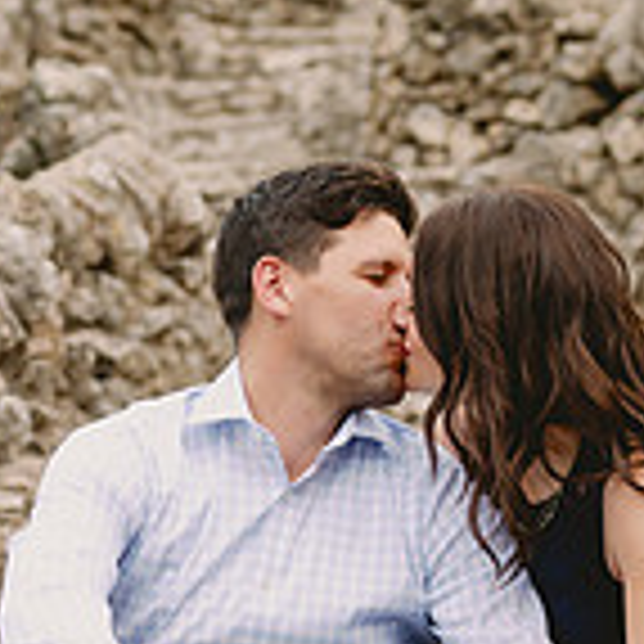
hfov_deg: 9.3
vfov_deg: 9.3
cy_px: 581
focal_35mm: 187
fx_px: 3936
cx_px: 482
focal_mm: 50
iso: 400
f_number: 2.5
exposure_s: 1/1000
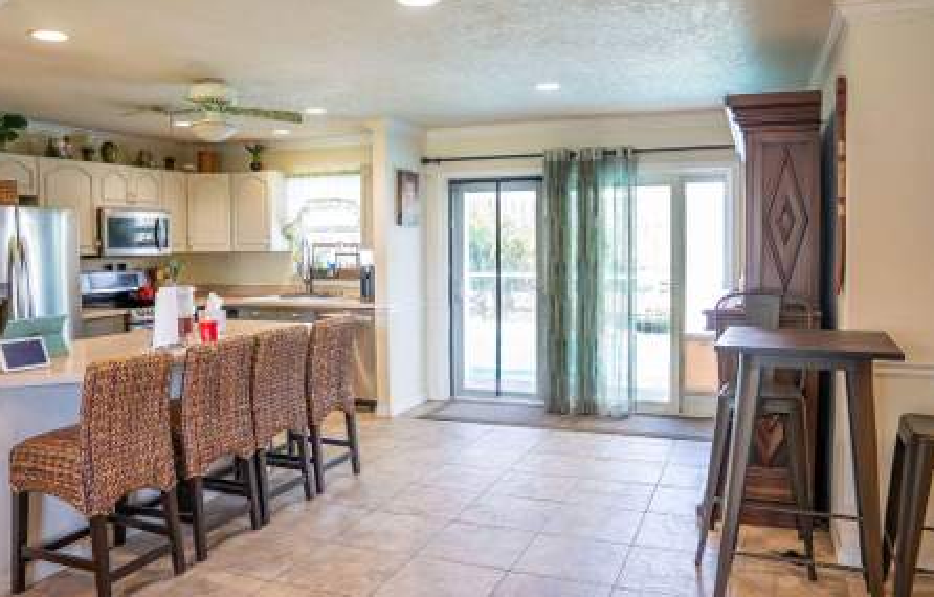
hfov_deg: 66.1
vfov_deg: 45.2
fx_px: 717
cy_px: 281
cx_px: 466
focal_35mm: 28
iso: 16000
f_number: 3.5
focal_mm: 24
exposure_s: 1/1000
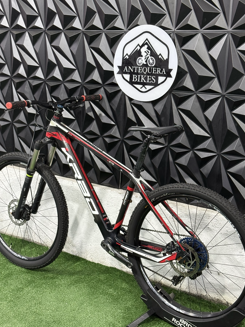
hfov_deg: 27.0
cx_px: 117
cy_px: 170
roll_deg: -2.1
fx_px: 510
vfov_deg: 35.5
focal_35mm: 54
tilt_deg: -12.7
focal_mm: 6.76
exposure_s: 1/60
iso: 250
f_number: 1.78
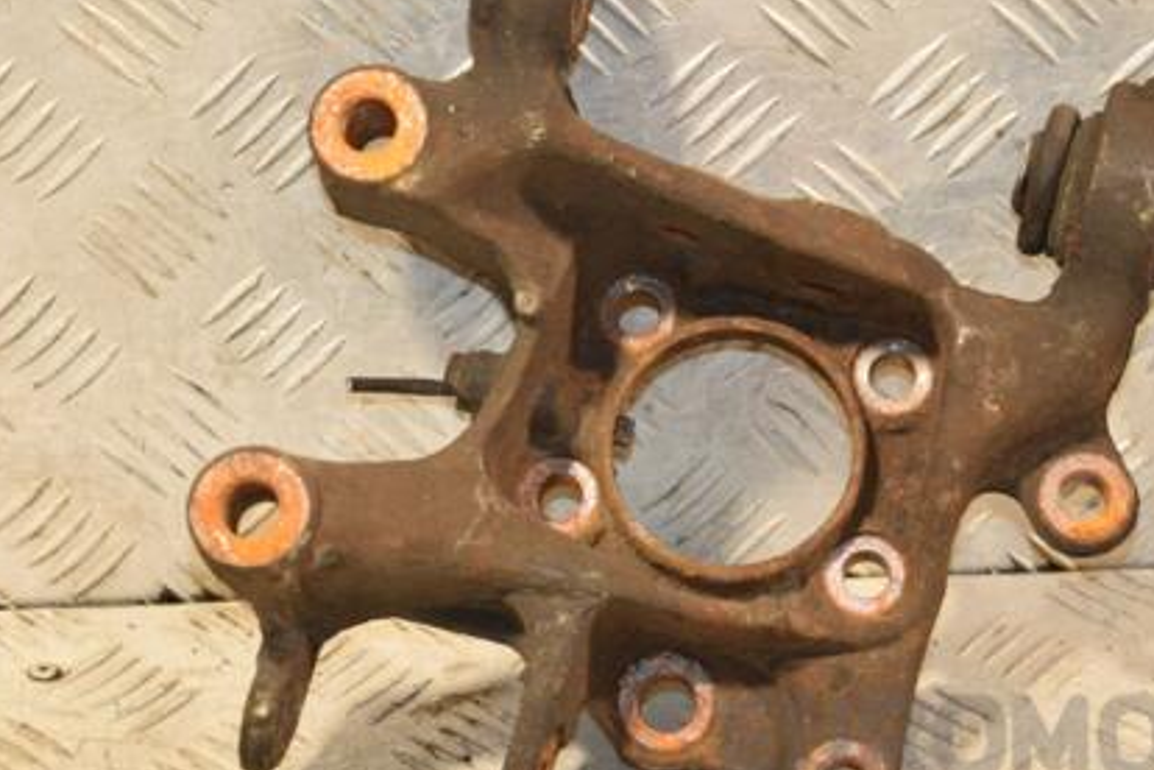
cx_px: 669
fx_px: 3622
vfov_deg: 12.1
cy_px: 365
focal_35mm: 113
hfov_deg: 18.1
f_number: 5
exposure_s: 1/160
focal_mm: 52
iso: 800
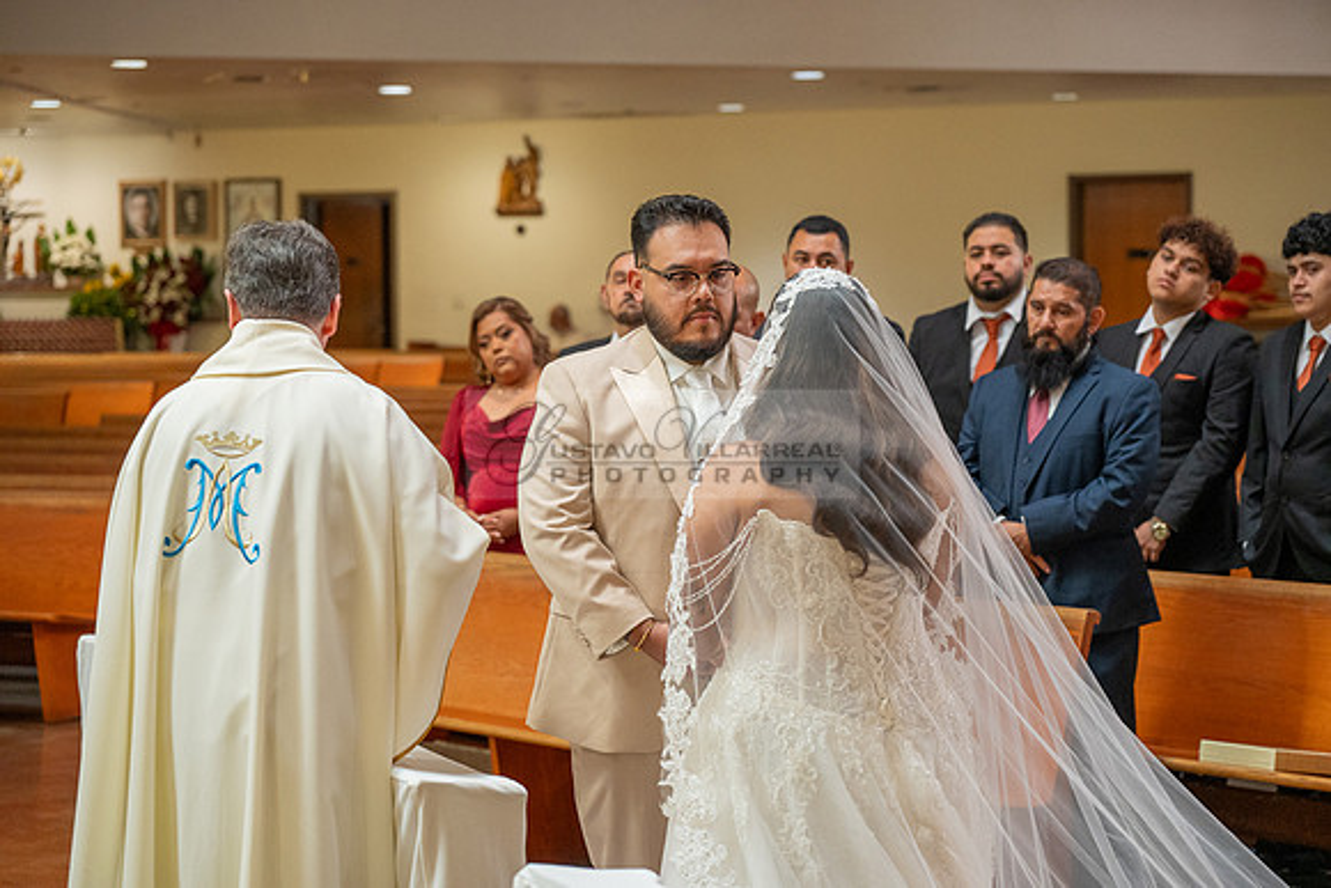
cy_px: 444
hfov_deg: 23.6
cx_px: 666
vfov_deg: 15.9
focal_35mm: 86
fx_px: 3180
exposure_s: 1/160
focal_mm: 86
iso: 3200
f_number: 4
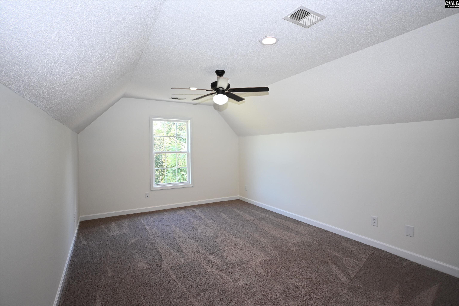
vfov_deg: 67.4
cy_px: 153
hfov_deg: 90.0
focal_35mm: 18
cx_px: 230
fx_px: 229
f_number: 3.5
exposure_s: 1/125
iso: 400
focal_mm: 12
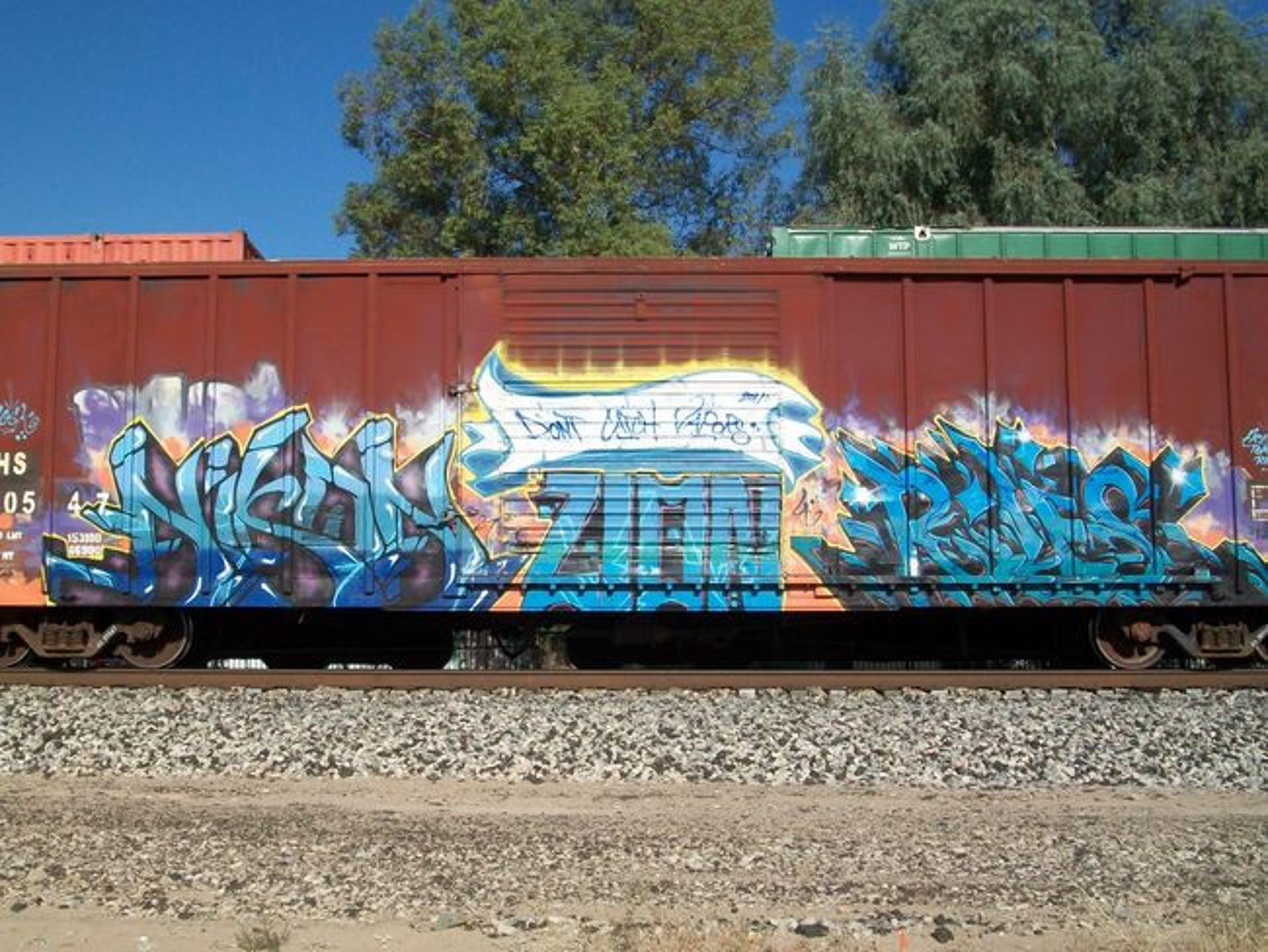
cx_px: 634
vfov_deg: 34.4
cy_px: 476
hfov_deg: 44.8
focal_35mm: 42
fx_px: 1539
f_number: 6.3
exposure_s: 1/500
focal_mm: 7.1
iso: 80
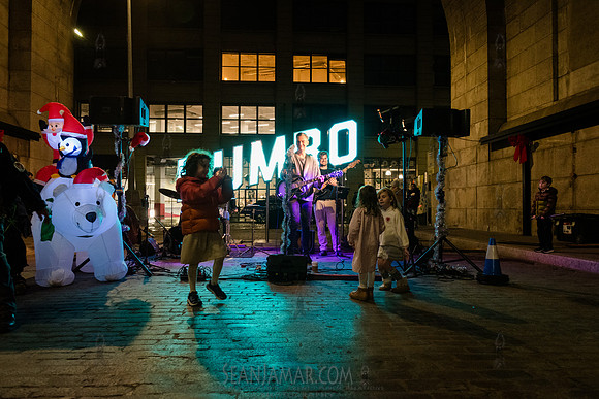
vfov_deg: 47.7
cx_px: 300
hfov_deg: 67.0
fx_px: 452
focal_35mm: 27
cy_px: 200
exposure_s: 1/125
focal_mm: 27
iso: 6400
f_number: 3.5
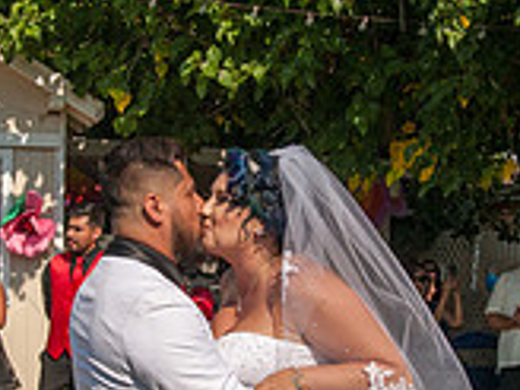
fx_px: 1427
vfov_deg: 15.5
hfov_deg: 20.6
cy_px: 273
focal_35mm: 95
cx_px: 247
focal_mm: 28
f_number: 11
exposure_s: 1/500
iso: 200
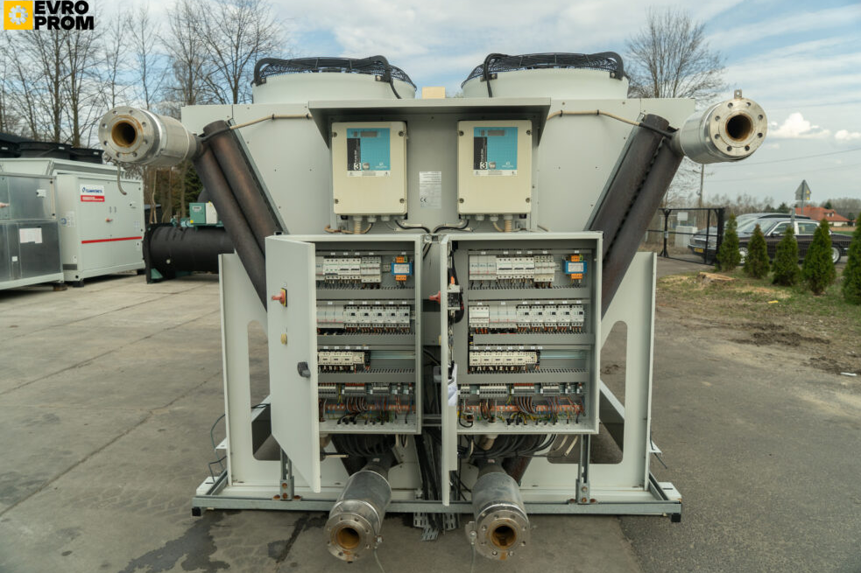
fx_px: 598
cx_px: 434
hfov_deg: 71.5
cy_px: 281
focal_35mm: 25
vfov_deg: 51.3
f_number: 5.6
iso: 320
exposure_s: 1/320
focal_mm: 24
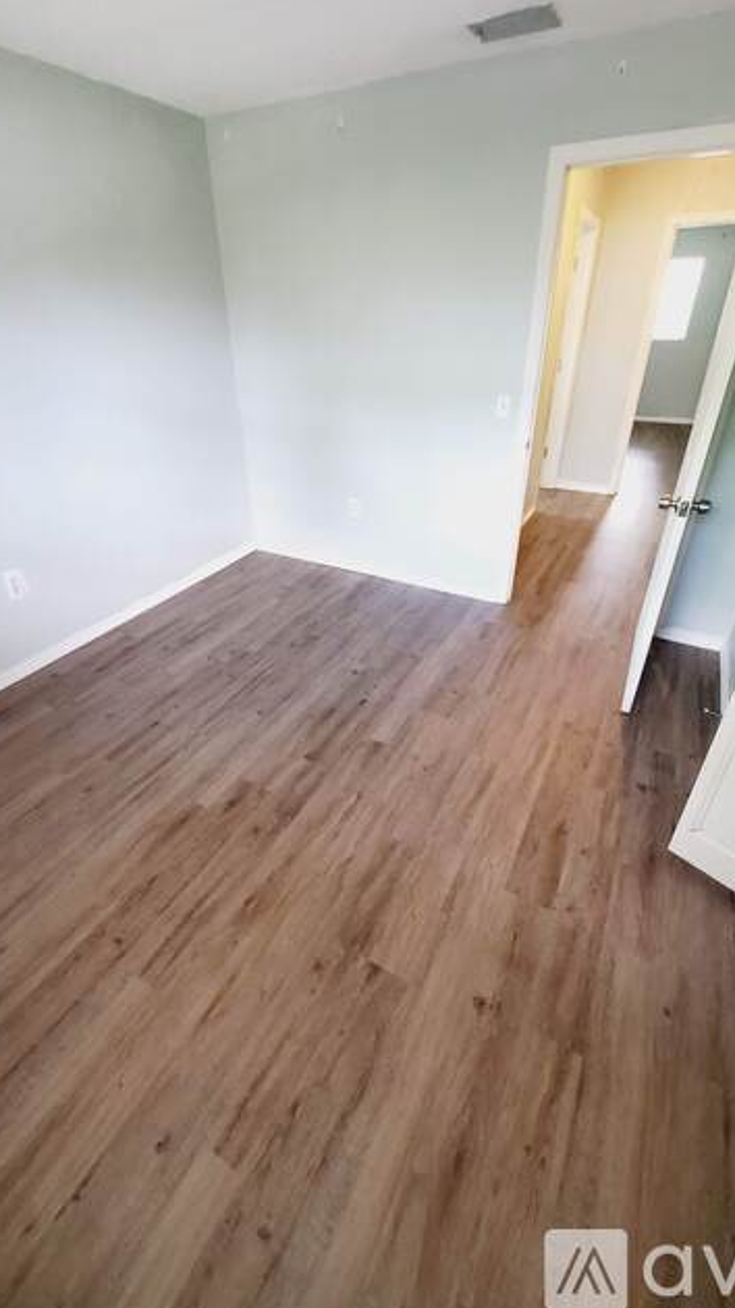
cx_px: 361
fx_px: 520
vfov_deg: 102.9
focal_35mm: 15
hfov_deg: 70.5
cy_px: 620
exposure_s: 1/30
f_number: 2.2
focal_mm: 1.8
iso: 500
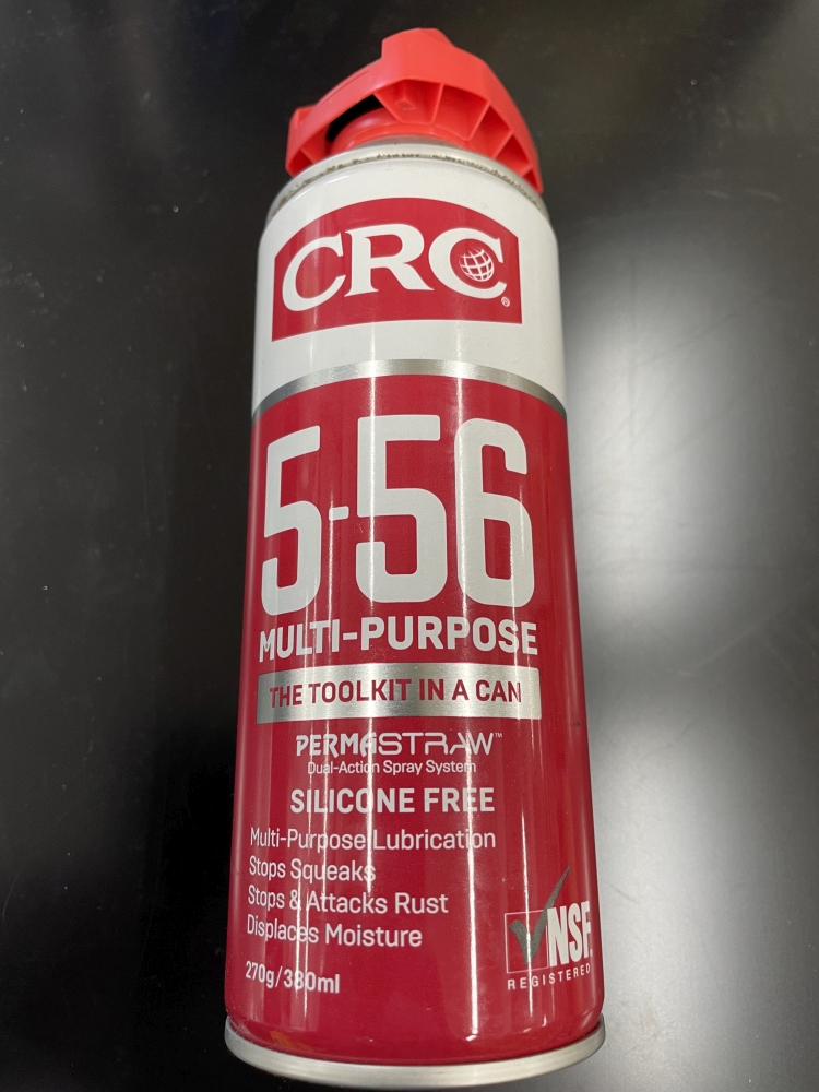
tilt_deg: -72.1
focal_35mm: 26
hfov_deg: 53.1
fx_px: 820
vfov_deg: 67.3
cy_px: 546
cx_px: 410
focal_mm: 4.2
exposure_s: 1/50
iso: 100
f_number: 1.6
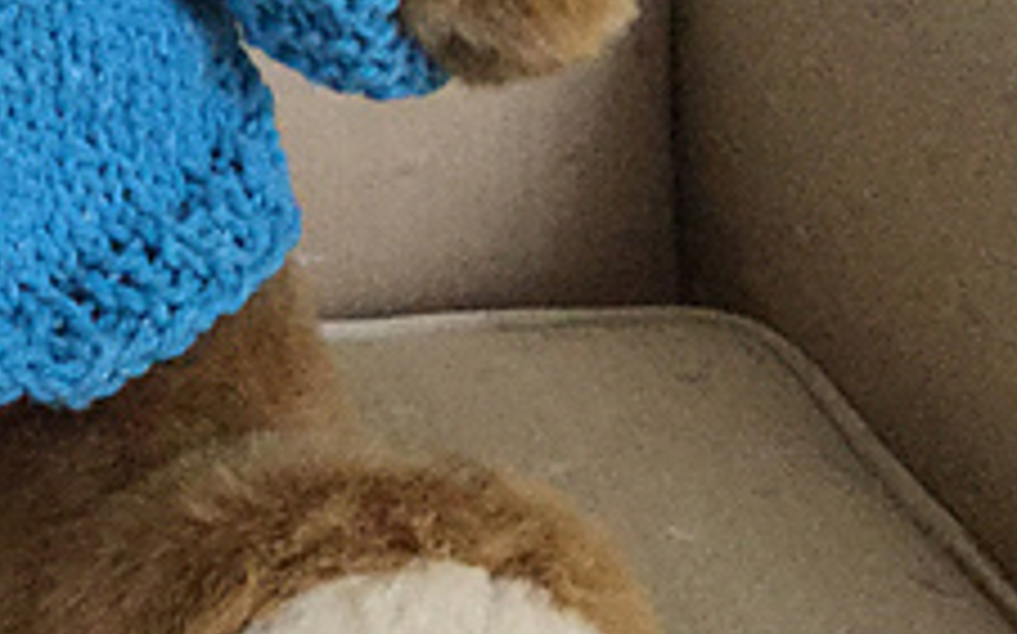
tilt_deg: -26.6
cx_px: -180
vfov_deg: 13.8
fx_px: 2576
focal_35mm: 93
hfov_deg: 20.9
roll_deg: -0.9
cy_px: -45
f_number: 2.4
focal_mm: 3.3
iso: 400
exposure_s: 1/15
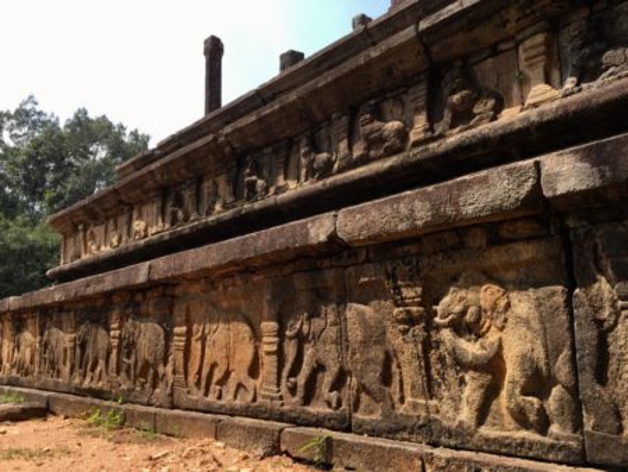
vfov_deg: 48.3
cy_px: 236
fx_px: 526
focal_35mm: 29
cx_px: 314
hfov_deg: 61.6
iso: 25
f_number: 2.2
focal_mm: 4.15
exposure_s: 1/663
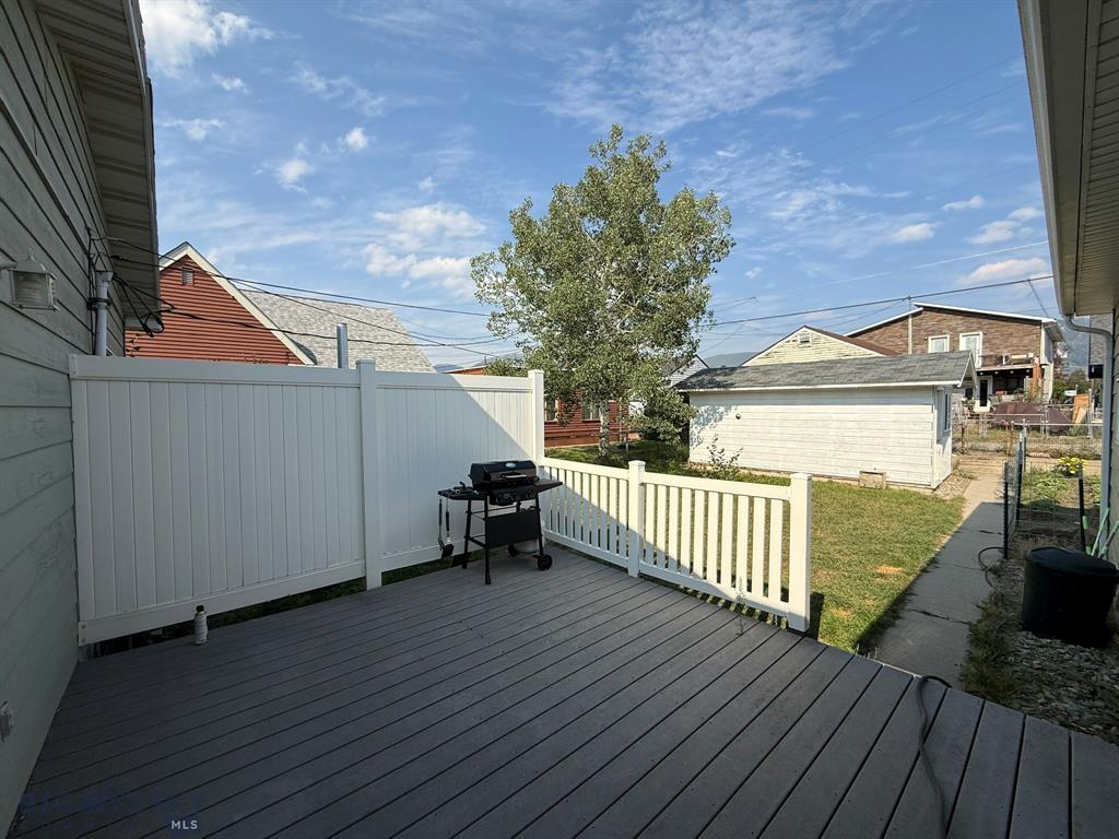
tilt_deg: -0.6
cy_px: 420
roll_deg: +0.1
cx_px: 560
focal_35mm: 14
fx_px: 453
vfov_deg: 85.7
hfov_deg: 102.1
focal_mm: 2.22
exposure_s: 1/2410
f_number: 2.2
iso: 50
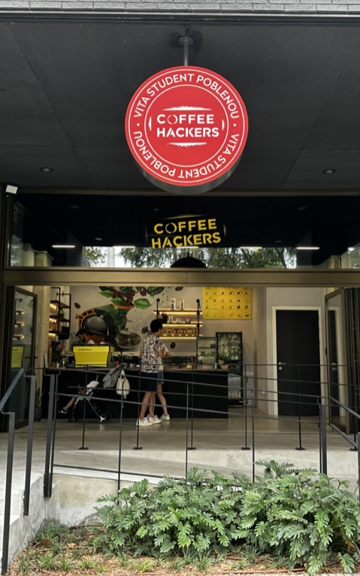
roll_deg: -0.9
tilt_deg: +7.4
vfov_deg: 56.7
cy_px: 288
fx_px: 534
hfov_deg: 37.2
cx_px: 190
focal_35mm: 34
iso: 160
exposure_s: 1/121
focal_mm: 6.86
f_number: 1.78
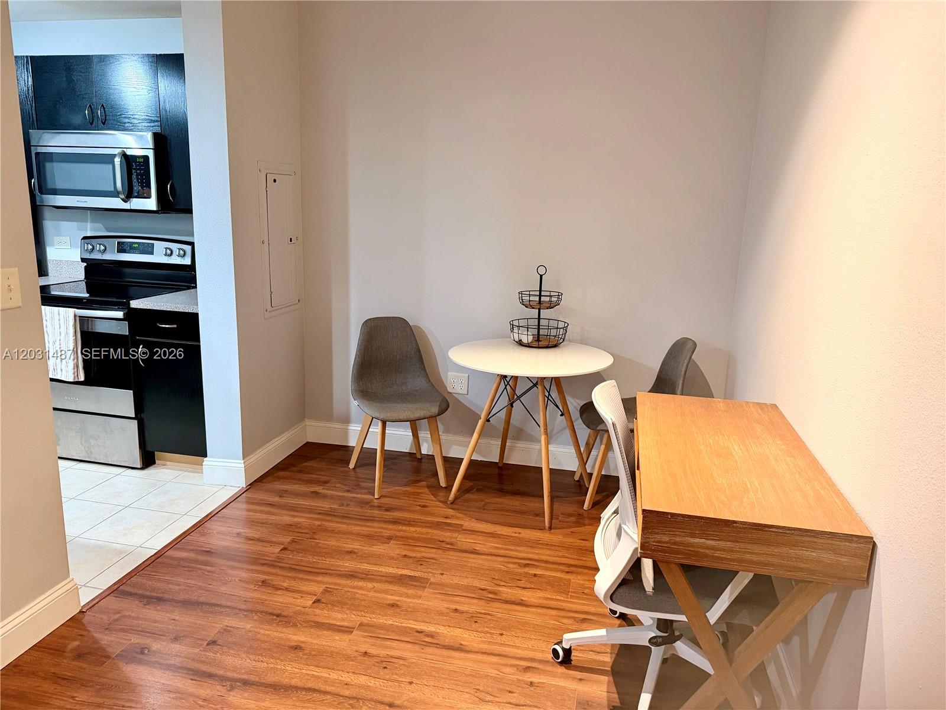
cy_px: 355
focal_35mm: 24
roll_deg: -1.8
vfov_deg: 56.8
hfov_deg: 71.6
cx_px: 473
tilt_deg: -12.8
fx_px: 656
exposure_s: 1/60
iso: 400
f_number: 1.78
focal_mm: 6.76
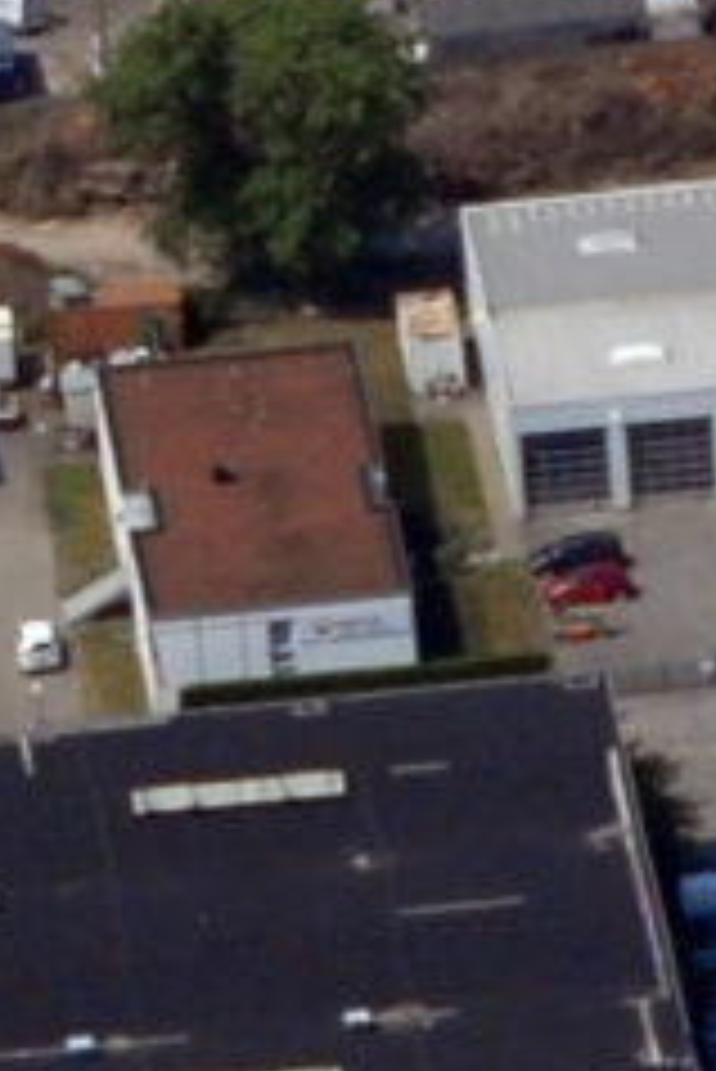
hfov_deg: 1.2
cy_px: 693
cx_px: 4084
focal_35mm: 1132
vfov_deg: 1.8
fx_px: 33720
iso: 125
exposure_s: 1/1000
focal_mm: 70
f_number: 6.3
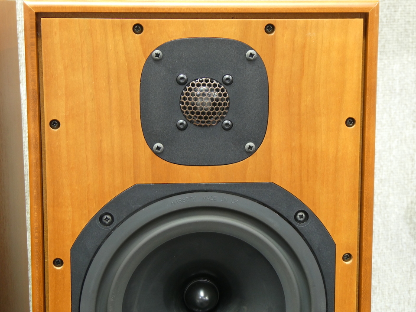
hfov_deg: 27.8
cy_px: 156
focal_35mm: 70
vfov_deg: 21.0
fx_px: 841
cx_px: 208
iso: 200
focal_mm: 12.5
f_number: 4.5
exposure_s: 1/1.3
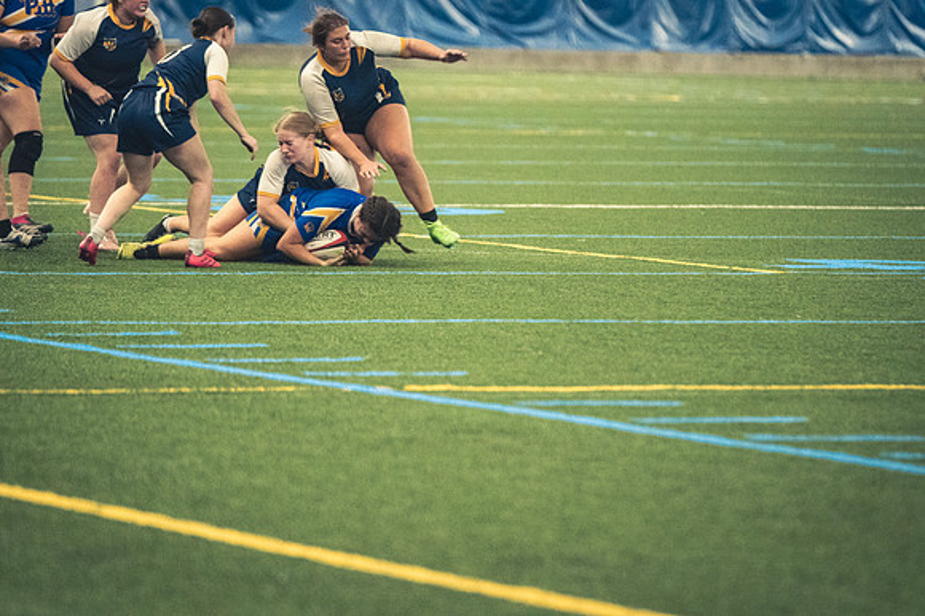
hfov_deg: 6.9
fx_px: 7704
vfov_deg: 4.6
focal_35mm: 300
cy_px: 308
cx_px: 462
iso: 12800
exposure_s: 1/500
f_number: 2.8
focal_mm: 200
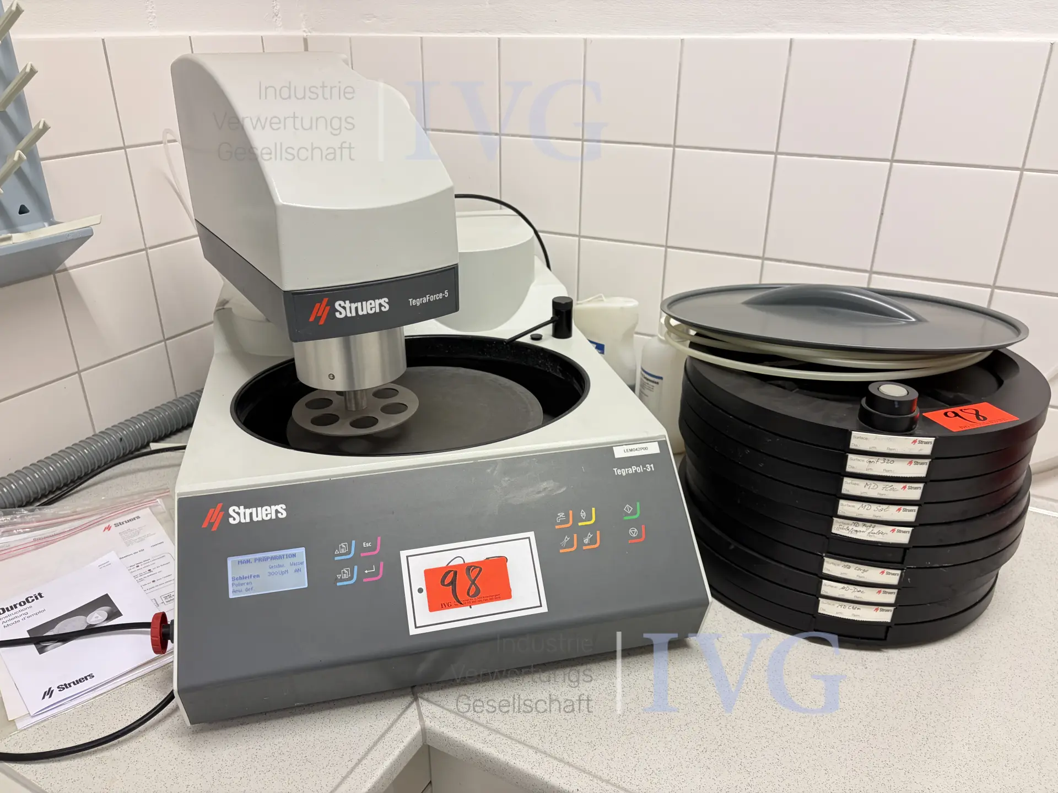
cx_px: 529
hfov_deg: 67.3
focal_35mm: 26
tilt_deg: -24.1
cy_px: 396
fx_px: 795
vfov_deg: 53.1
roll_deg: +0.0
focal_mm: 5.96
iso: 100
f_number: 1.6
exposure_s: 1/50
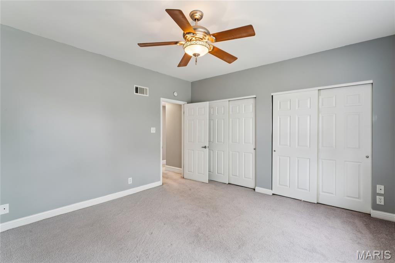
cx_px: 198
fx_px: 177
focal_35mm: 16
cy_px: 132
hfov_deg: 96.4
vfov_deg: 73.4
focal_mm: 16.1
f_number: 13
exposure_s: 1/5
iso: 200
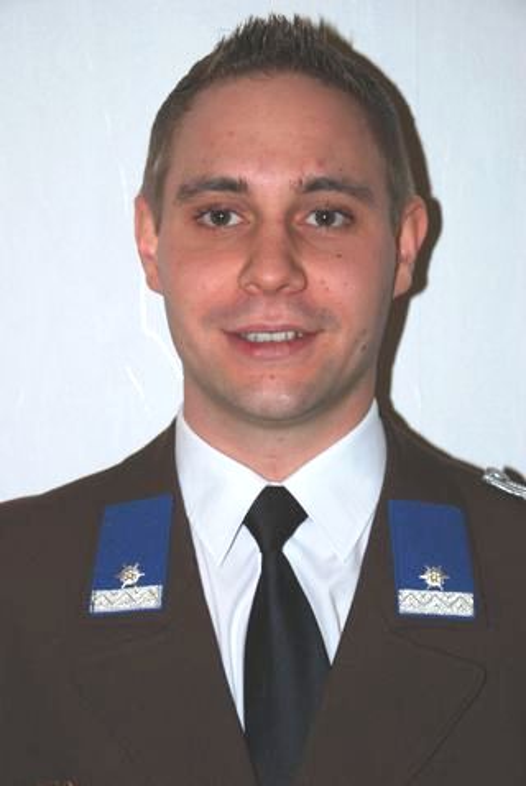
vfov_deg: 27.0
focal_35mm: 75
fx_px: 1639
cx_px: 263
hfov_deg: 18.2
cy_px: 393
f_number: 5
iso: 100
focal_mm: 50
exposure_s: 1/125
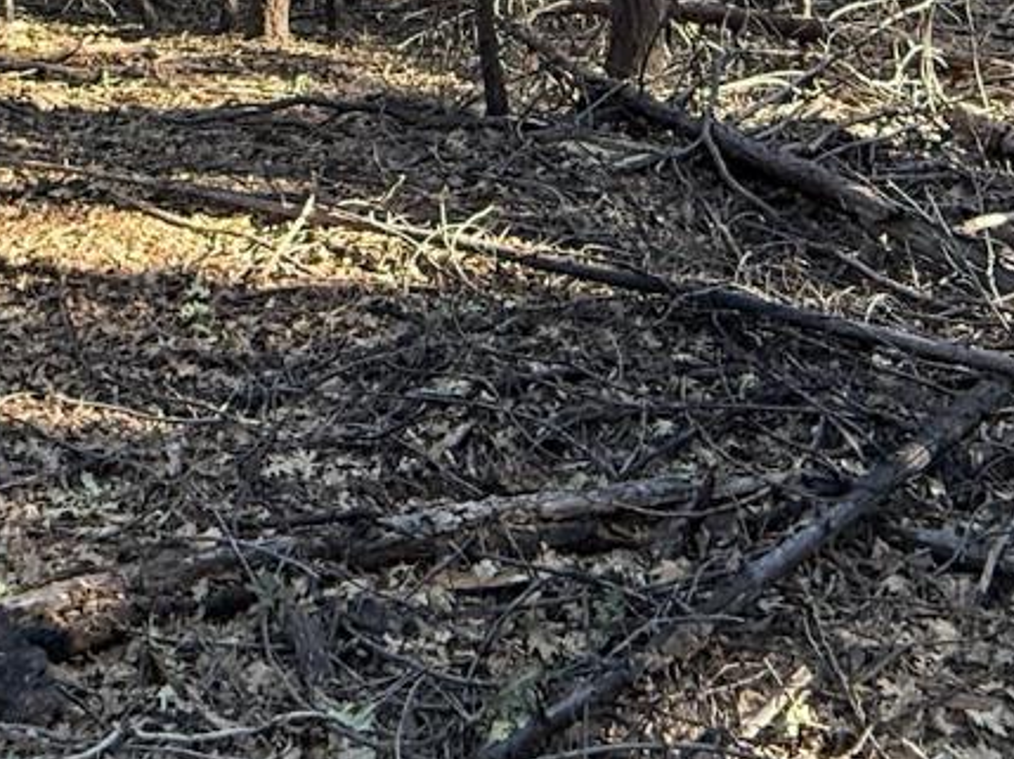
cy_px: -287
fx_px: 1434
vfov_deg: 24.8
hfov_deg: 38.8
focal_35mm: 49
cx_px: 418
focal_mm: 2.22
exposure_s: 1/99
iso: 320
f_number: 2.2
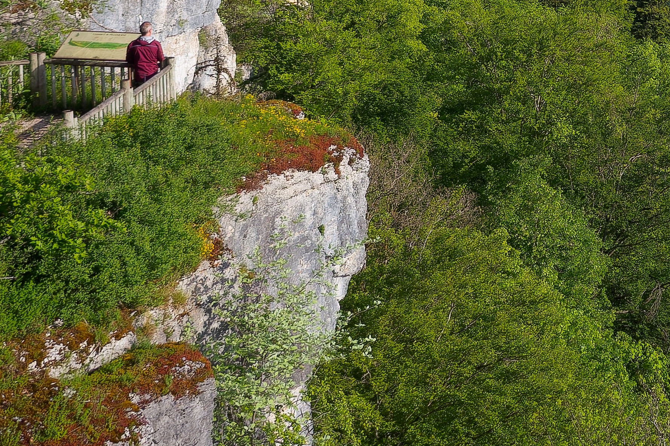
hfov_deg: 21.7
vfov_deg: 15.0
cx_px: 836
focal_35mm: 86
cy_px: -179
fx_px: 1600
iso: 100
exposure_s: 1/200
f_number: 3.2
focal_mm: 10.26
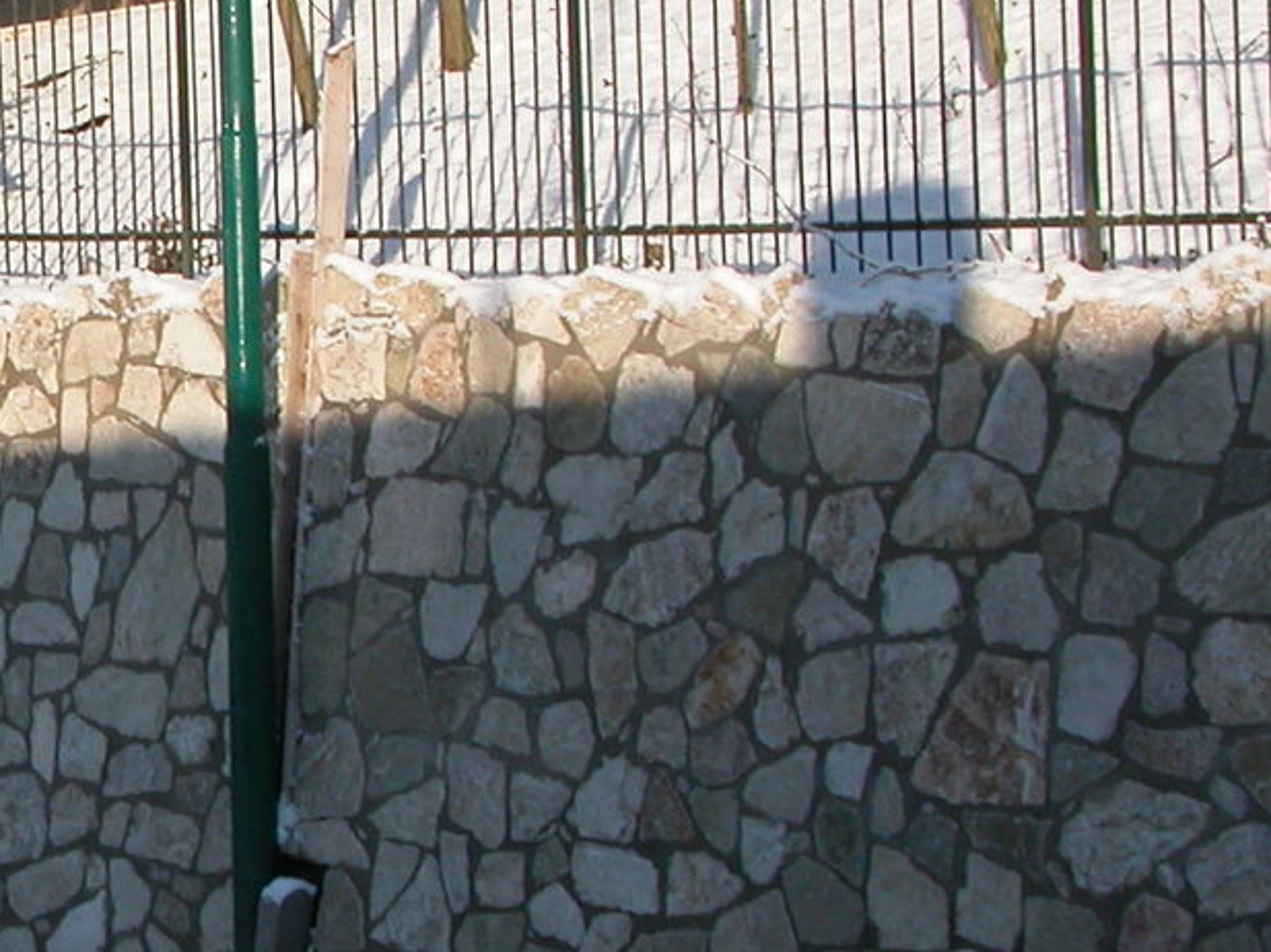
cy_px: 563
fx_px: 4000
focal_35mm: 109
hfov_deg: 17.0
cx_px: -406
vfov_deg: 13.6
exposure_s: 1/292
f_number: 5.6
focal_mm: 8.9
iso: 100
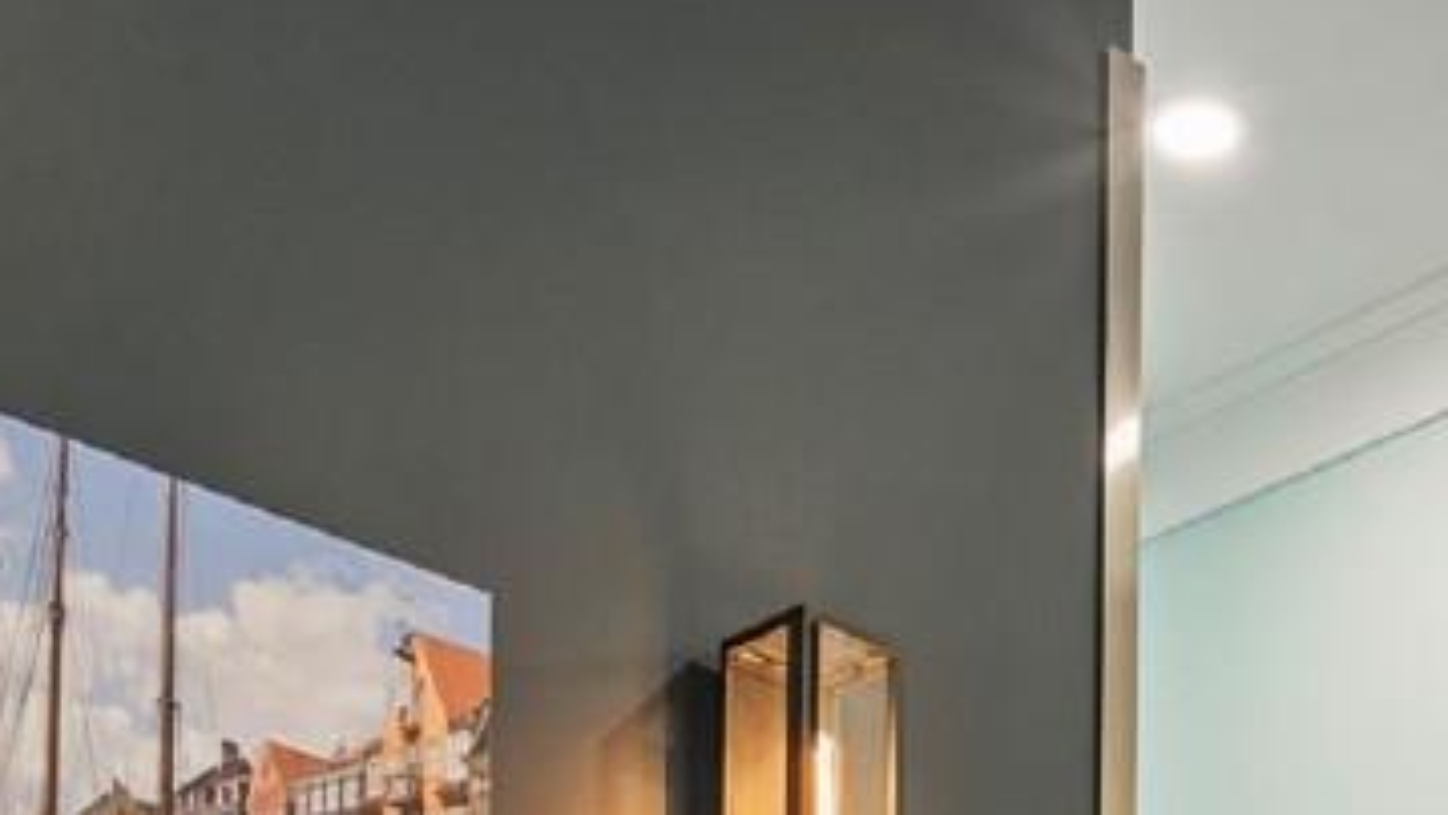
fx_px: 2688
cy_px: 1876
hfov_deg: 29.2
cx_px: 1246
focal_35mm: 70
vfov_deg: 13.4
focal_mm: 16
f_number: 5.6
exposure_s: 1/10
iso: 400
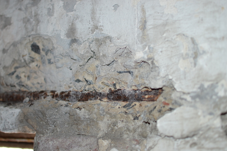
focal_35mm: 54
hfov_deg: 37.2
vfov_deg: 25.3
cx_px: 112
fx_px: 337
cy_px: 74
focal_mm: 35
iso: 100
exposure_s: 1/60
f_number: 1.8
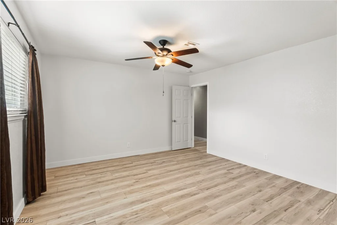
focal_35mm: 17
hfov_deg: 93.3
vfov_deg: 70.5
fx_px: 159
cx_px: 168
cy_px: 112
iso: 400
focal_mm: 17
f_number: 8
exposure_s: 1/4
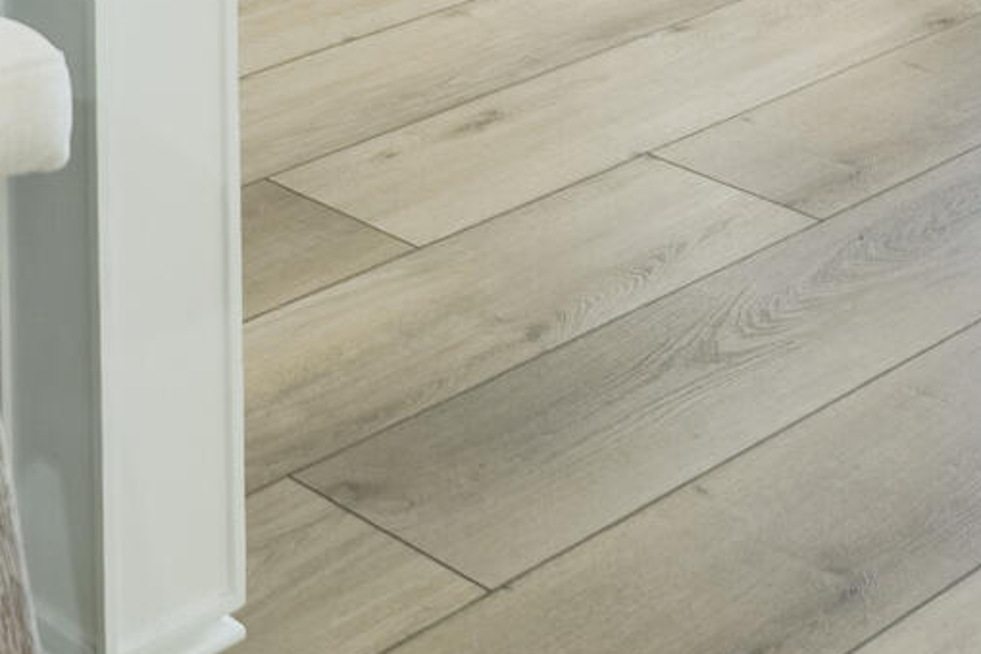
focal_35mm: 97
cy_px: -845
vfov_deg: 11.8
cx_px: 286
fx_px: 2641
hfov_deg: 20.9
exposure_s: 1/100
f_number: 7.1
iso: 200
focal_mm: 16.5
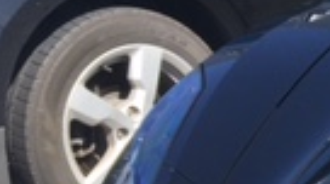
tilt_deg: -19.5
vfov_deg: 8.0
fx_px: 1302
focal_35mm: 149
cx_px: 757
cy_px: 264
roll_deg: +0.5
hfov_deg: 12.0
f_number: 2.2
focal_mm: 4.15
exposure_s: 1/545
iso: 25
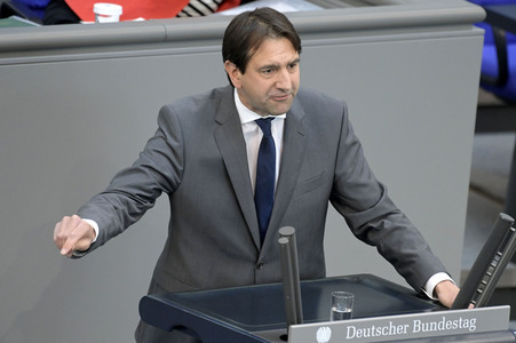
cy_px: 172
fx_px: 5872
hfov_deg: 5.0
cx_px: 258
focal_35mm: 410
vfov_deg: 3.3
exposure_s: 1/400
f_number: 5.6
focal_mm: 410
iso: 8000
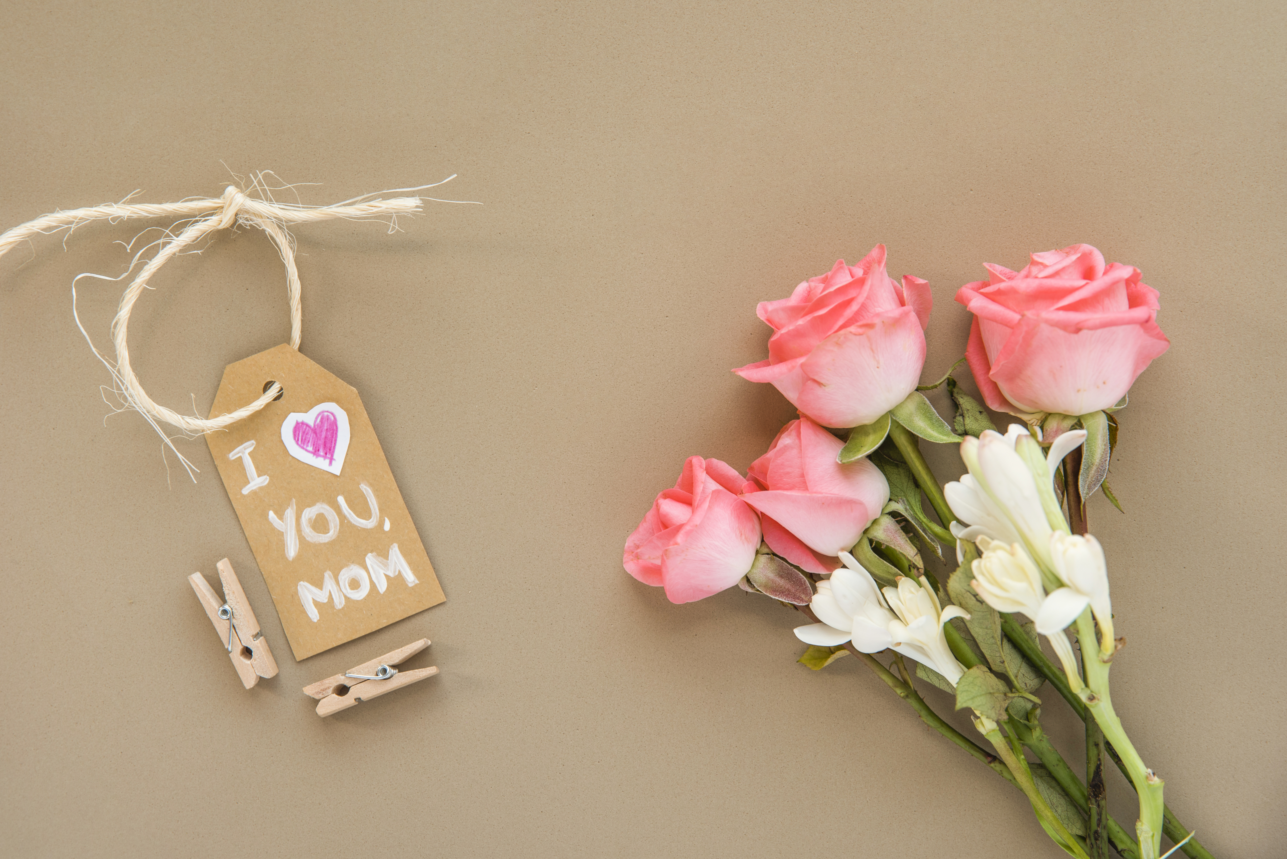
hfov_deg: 28.8
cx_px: 644
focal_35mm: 70
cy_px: 430
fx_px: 2503
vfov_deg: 19.5
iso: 250
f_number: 5
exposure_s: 1/125
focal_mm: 70
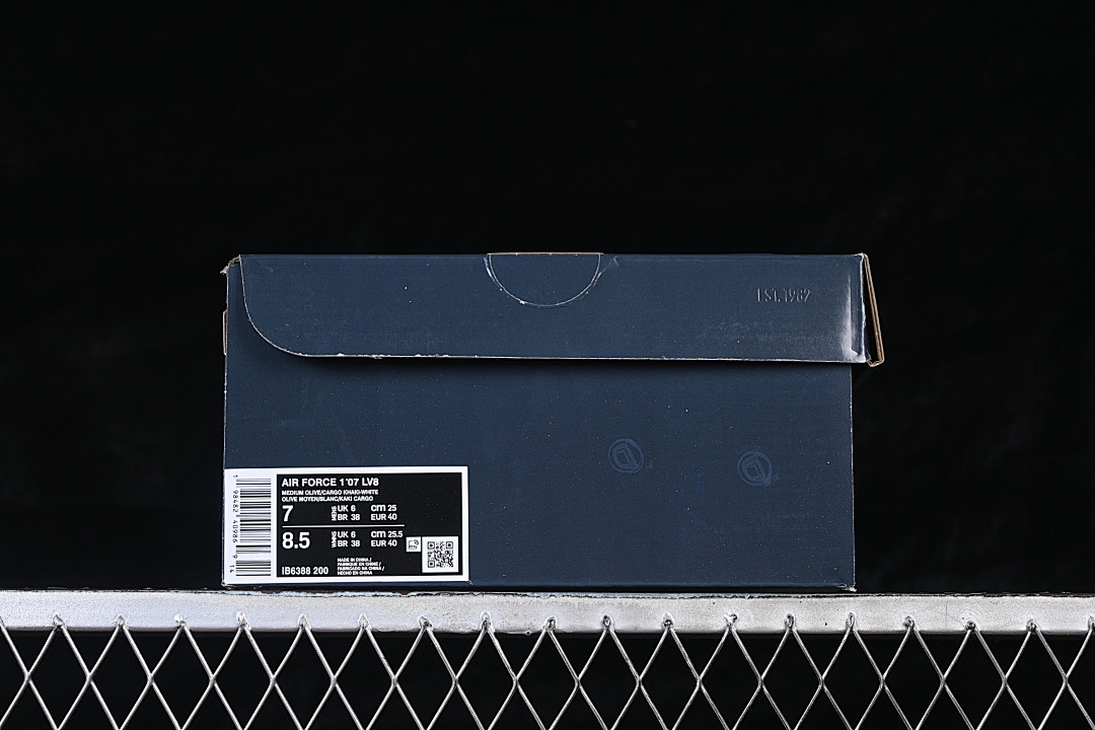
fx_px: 2281
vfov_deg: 18.2
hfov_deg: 27.0
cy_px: 365
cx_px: 548
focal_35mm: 75
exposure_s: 1/60
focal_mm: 50
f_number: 6.3
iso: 160
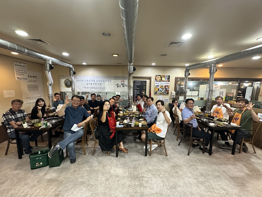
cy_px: 98
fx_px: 106
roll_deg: -0.4
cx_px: 131
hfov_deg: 102.1
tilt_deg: -7.1
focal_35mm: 14
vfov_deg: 85.7
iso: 500
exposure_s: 1/60
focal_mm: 2.22
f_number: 2.2
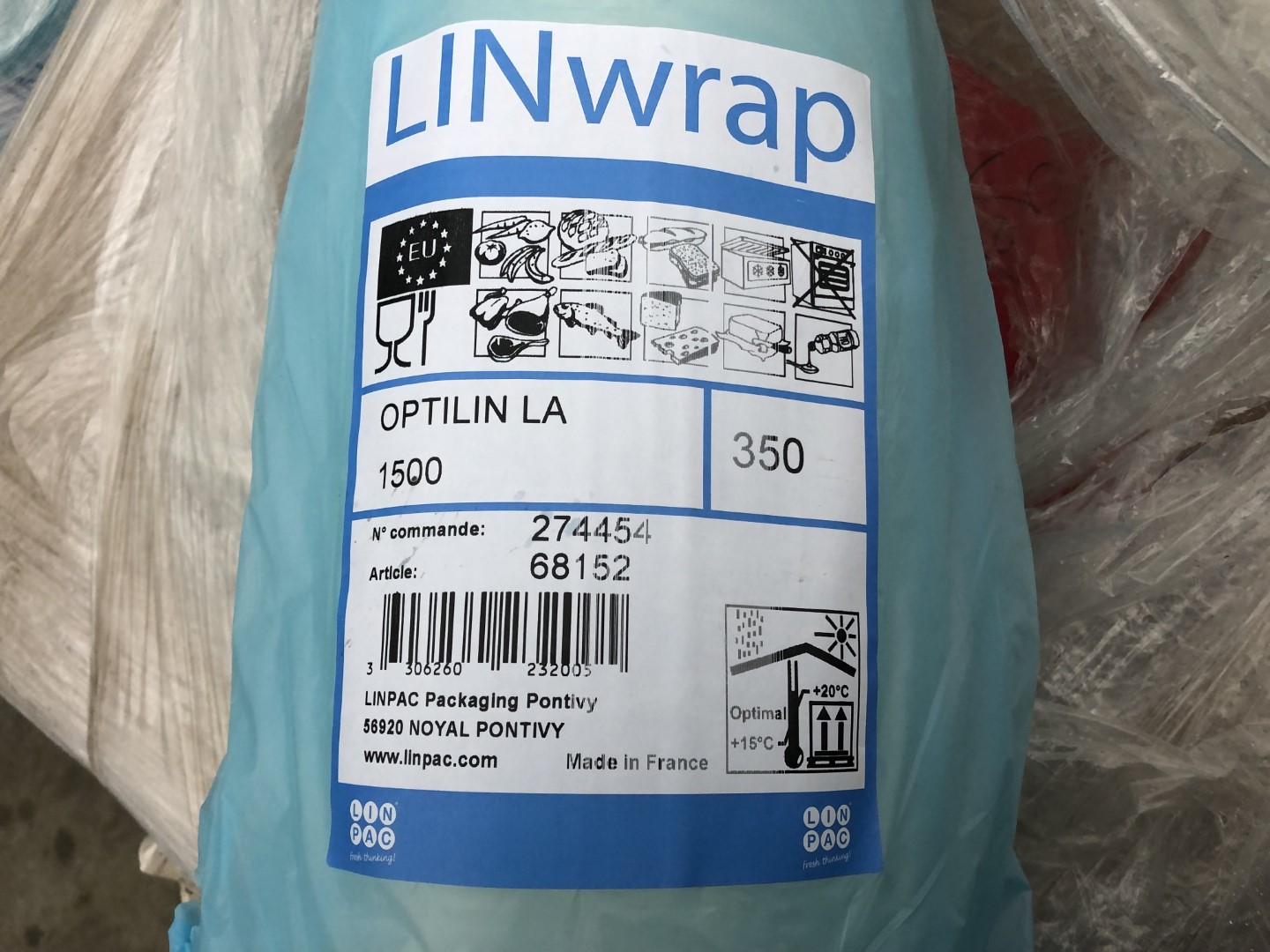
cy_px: 476
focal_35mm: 28
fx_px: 1027
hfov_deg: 63.4
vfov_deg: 49.7
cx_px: 635
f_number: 1.8
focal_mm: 4
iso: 32
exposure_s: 1/30
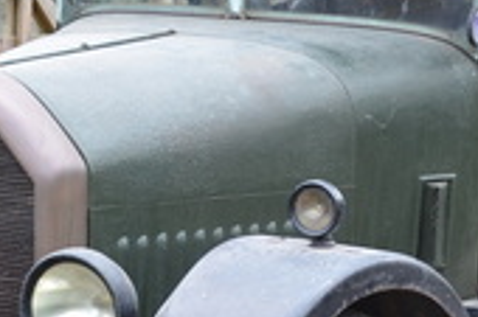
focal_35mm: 169
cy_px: 250
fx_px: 2242
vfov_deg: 8.1
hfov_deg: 12.2
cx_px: 273
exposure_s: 1/125
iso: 250
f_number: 5.6
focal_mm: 32
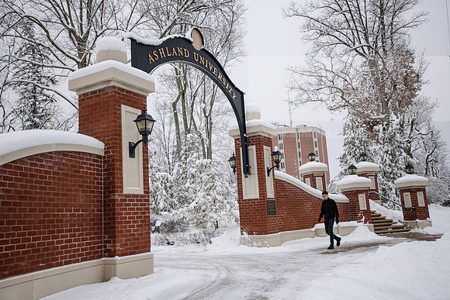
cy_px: 150
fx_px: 400
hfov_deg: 58.7
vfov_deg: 41.1
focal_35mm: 32
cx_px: 225
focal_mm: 32
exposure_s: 1/500
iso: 160
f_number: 3.5
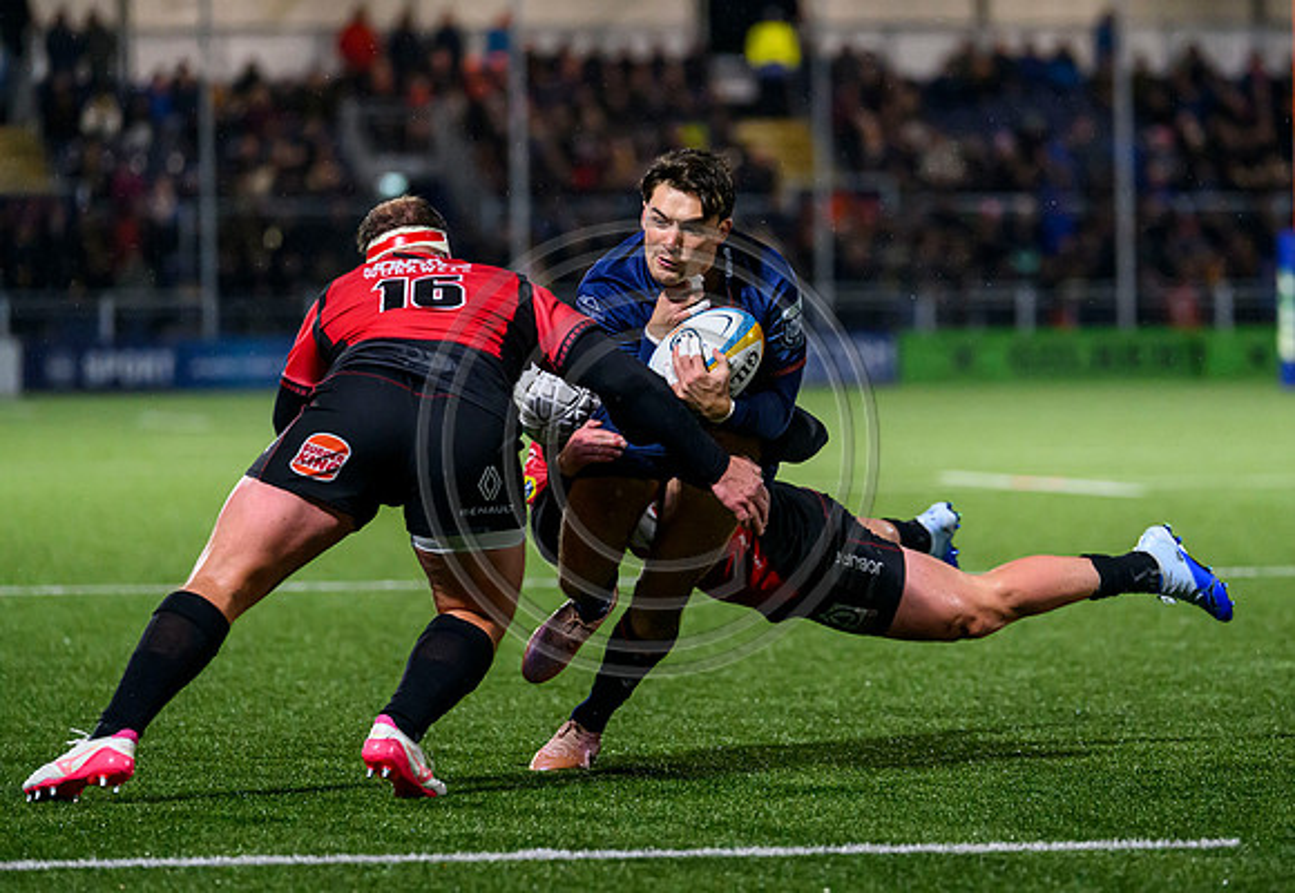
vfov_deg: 5.6
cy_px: 424
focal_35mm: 252
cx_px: 825
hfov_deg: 8.1
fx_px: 9173
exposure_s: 1/1250
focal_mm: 200
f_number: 3.5
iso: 6400
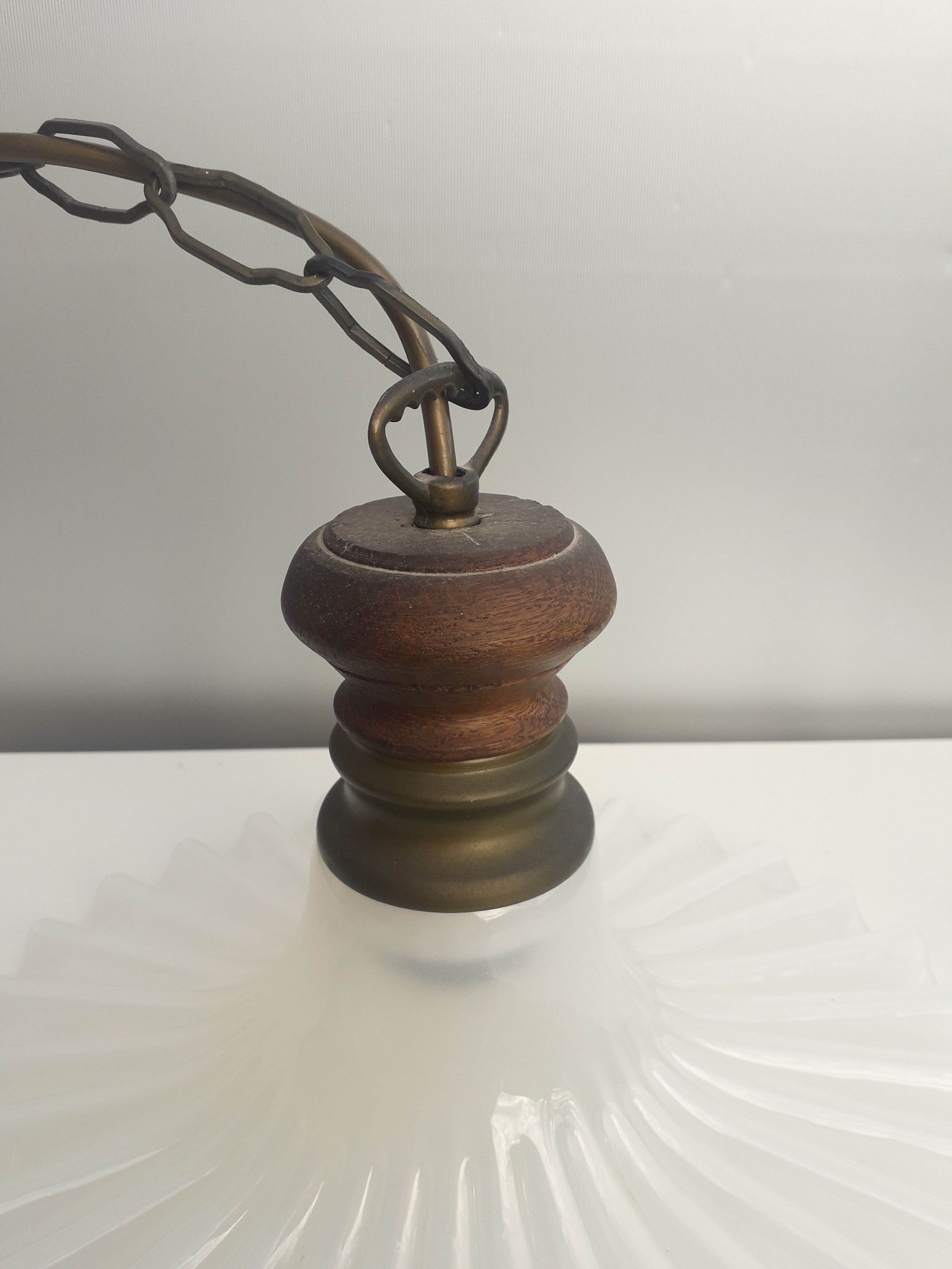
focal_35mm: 27
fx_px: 990
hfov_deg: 51.4
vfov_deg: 65.3
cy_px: 634
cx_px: 476
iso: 40
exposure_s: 1/328
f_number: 1.9
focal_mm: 3.6
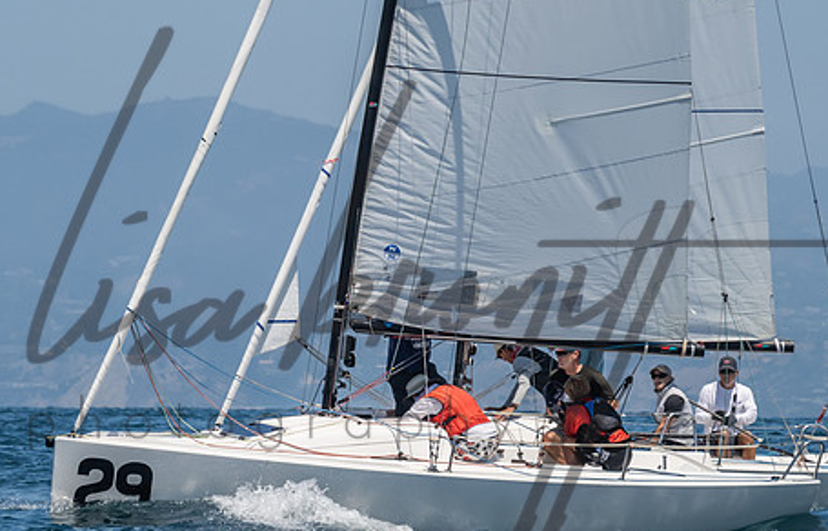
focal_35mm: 350
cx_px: 307
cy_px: 356
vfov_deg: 3.8
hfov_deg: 6.0
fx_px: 7958
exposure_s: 1/1000
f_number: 6.3
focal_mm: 150
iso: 400
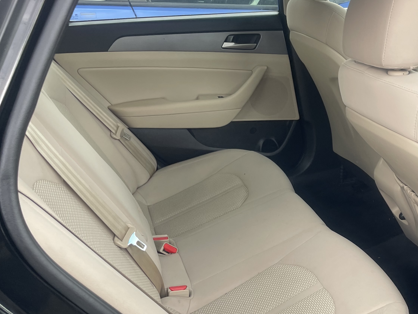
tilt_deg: -24.7
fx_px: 568
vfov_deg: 30.8
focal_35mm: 47
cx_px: 344
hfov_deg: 38.7
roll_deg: +3.6
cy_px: 188
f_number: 1.6
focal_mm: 4.2
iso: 50
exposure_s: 1/121
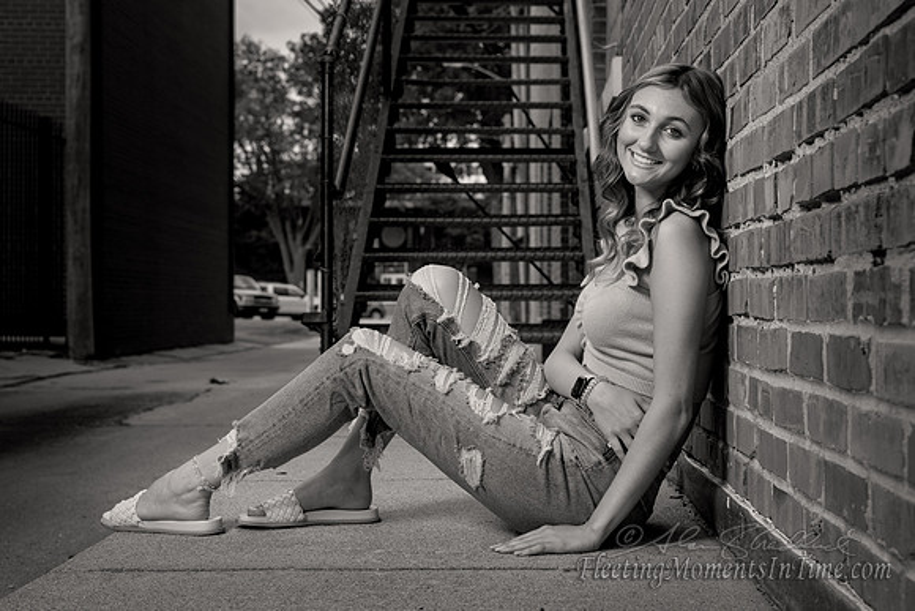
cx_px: 458
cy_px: 306
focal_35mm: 50
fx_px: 1271
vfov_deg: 27.0
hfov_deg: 39.6
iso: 100
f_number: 6.3
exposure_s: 1/160
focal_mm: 50
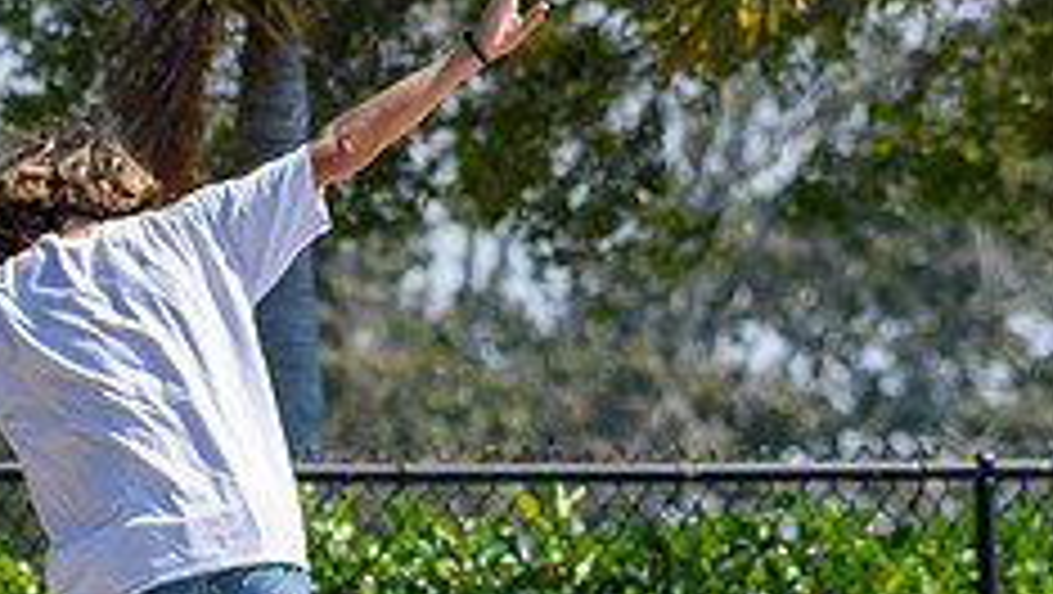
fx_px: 15228
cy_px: 605
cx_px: 441
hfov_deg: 4.0
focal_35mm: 545
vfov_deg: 2.2
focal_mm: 140
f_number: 5.6
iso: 360
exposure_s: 1/2000
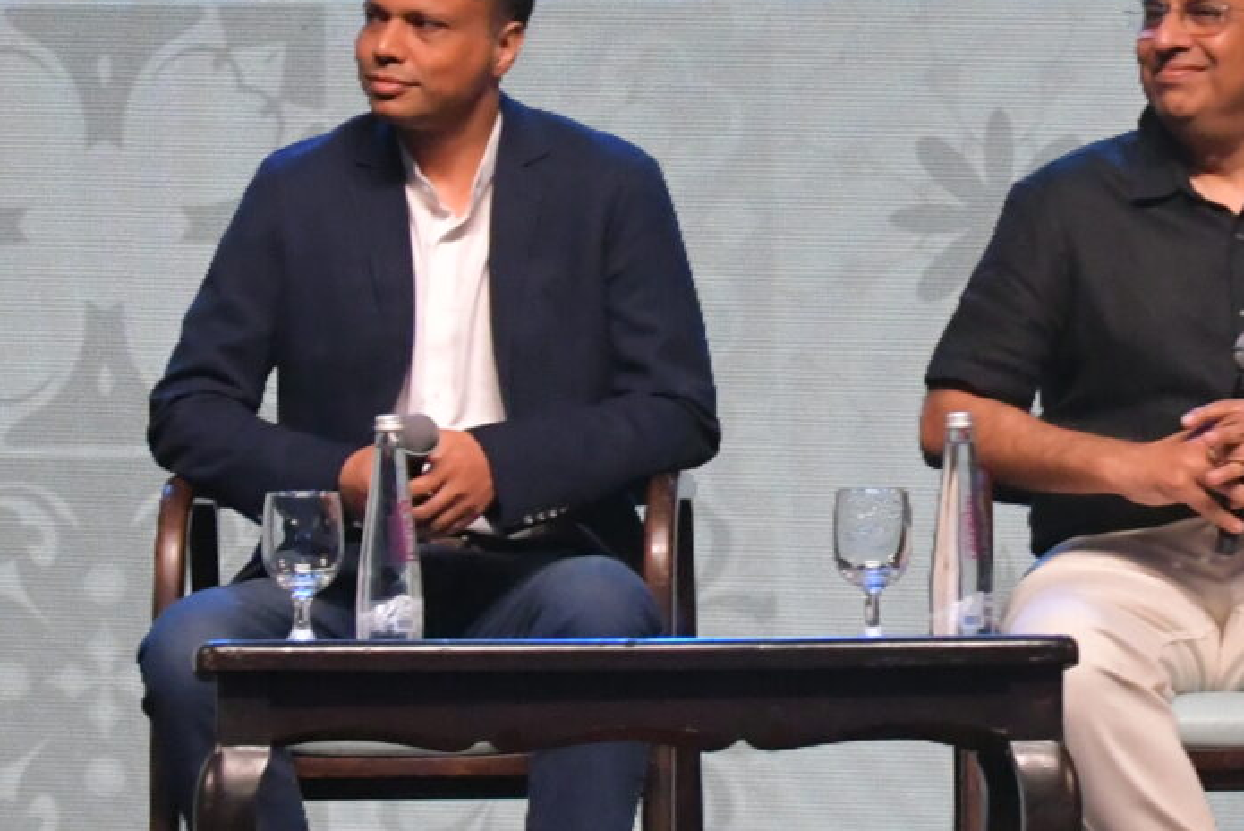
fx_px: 8400
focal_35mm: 243
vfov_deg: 5.6
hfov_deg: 8.4
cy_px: -74
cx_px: 1201
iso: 3200
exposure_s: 1/250
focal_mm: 44
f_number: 9.5
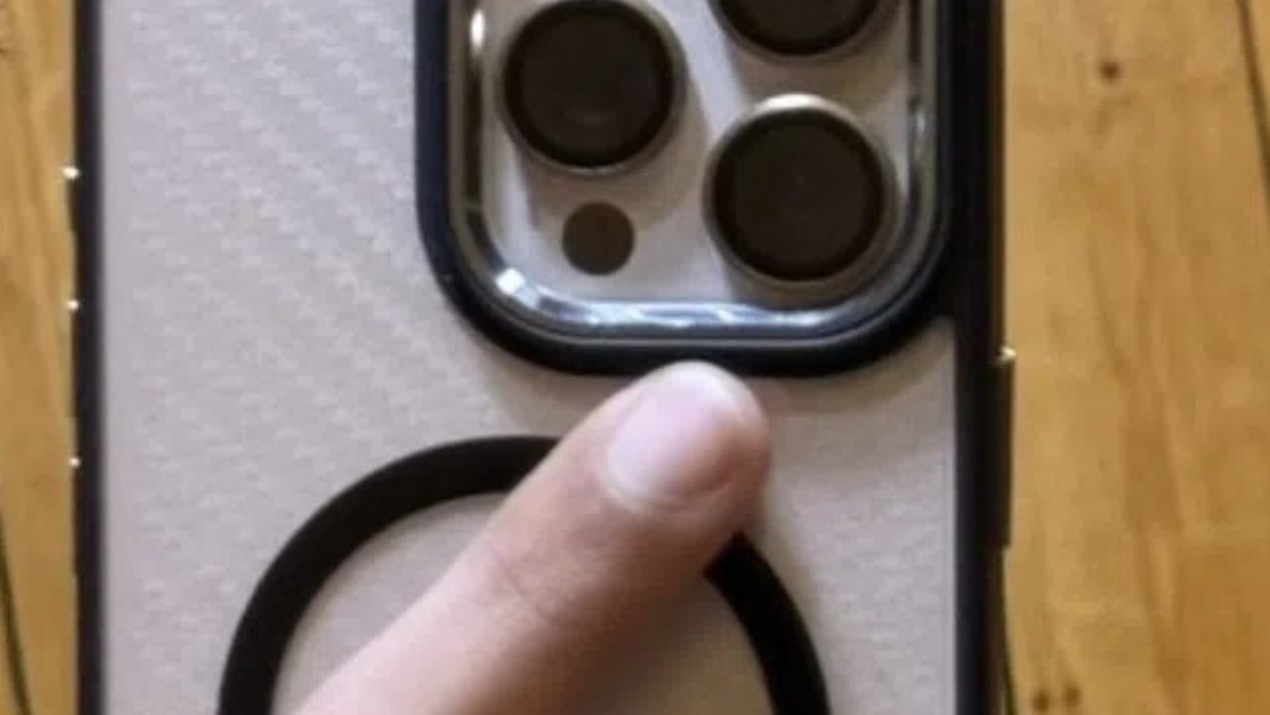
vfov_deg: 22.6
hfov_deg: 39.2
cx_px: 632
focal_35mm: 53
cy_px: 449
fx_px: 1785
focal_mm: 6.76
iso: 80
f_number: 1.78
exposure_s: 1/100
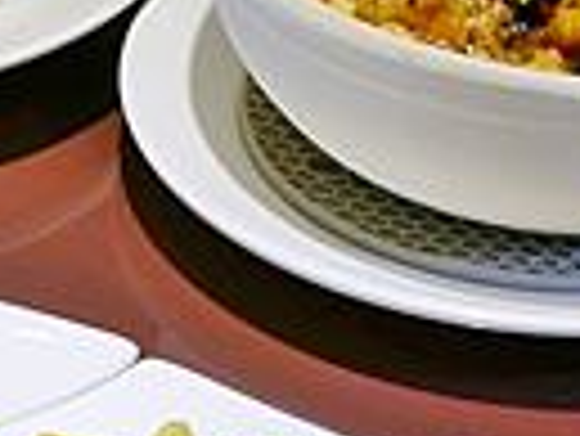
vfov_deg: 3.8
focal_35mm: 389
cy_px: 784
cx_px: -490
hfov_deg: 5.0
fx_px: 6524
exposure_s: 1/160
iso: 200
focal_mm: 25
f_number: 2.5
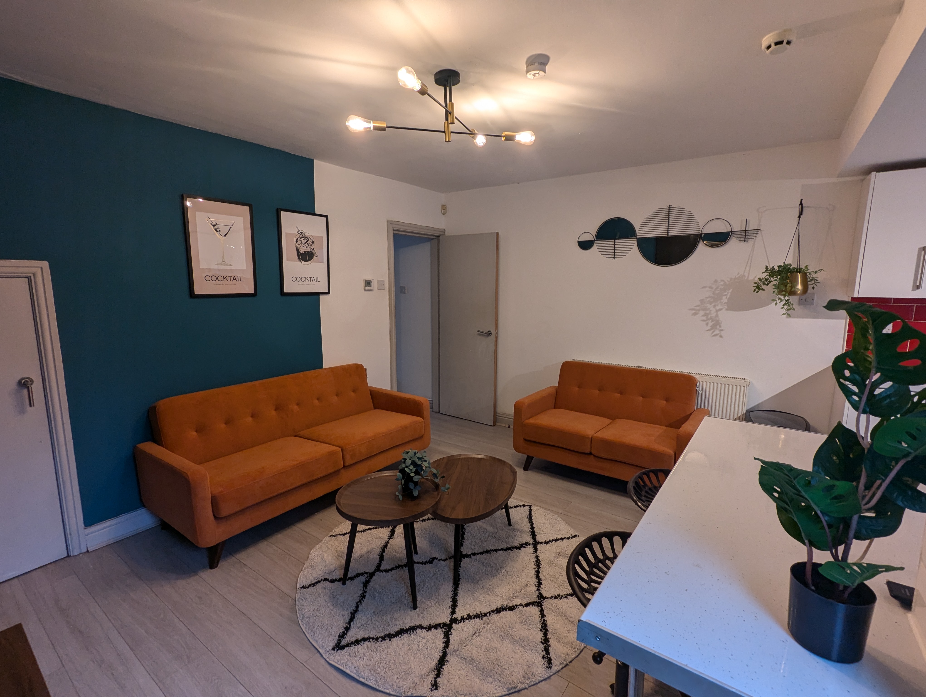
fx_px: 429
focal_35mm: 16
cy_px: 348
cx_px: 463
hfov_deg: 94.4
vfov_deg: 78.2
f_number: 2.2
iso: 36
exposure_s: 1/25
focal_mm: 2.35
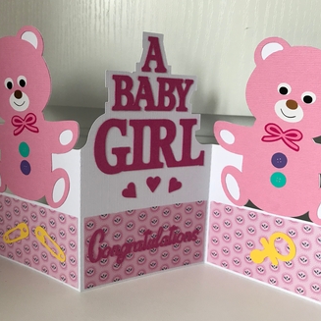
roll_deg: -2.4
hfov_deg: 48.4
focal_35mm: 34
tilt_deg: -10.0
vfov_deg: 48.5
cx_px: 165
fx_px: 357
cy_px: 160
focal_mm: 3.99
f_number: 1.8
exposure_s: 1/33
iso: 25
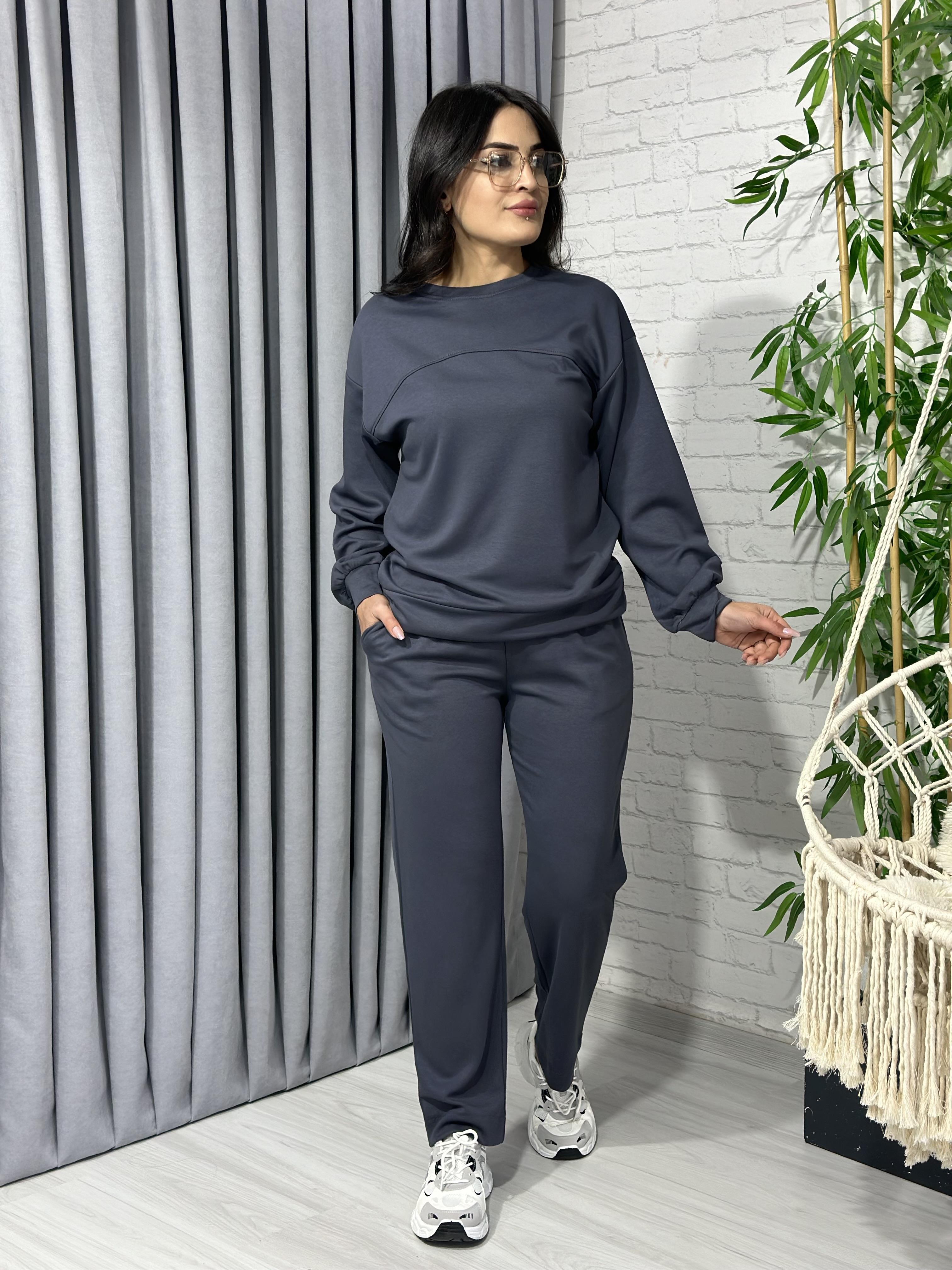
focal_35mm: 48
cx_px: 476
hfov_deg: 30.3
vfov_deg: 39.7
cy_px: 635
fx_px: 1760
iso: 125
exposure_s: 1/100
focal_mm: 6.86
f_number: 1.78
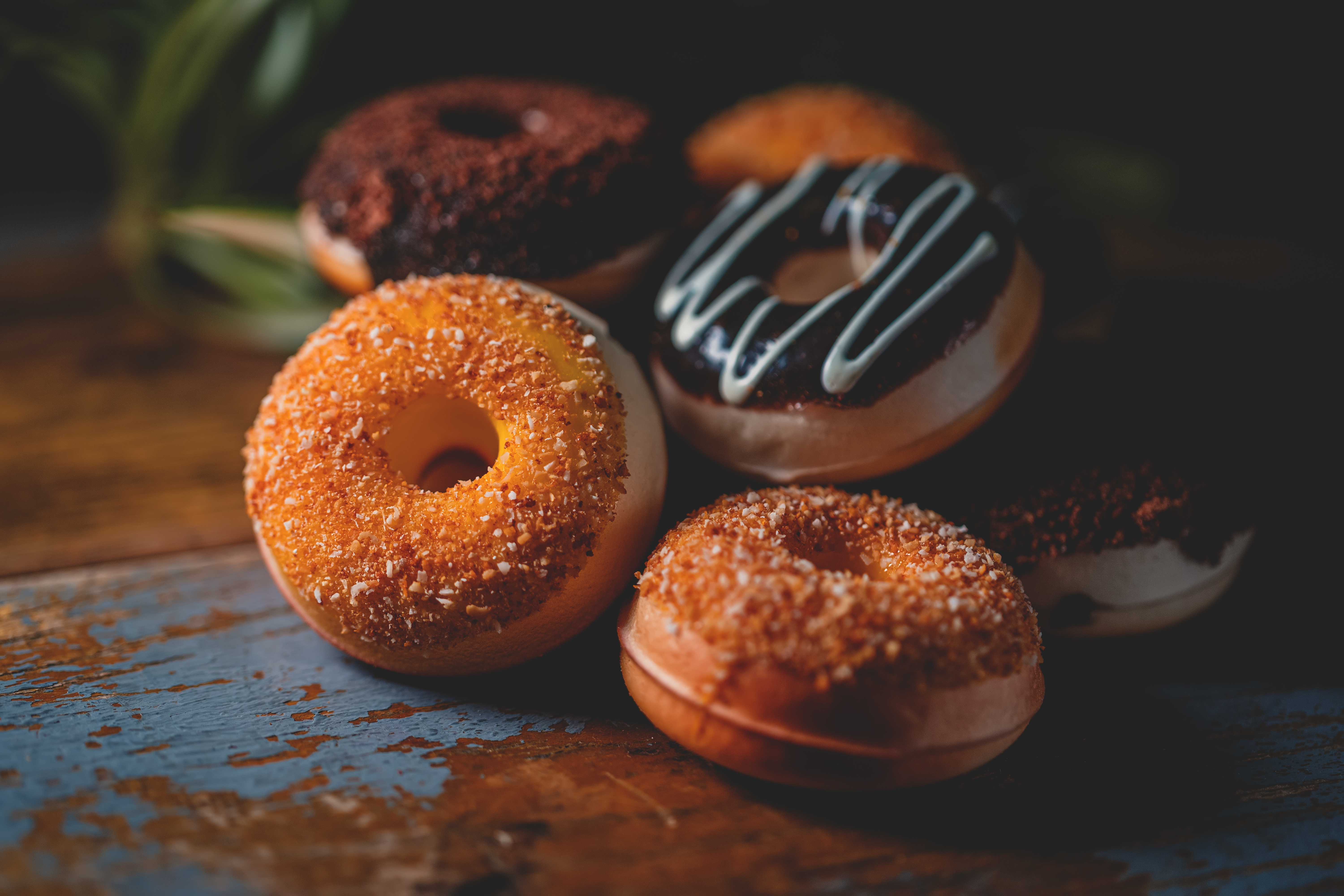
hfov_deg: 20.4
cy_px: 448
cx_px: 672
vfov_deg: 13.7
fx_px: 3733
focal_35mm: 100
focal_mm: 100
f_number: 2.8
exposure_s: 1/200
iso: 200
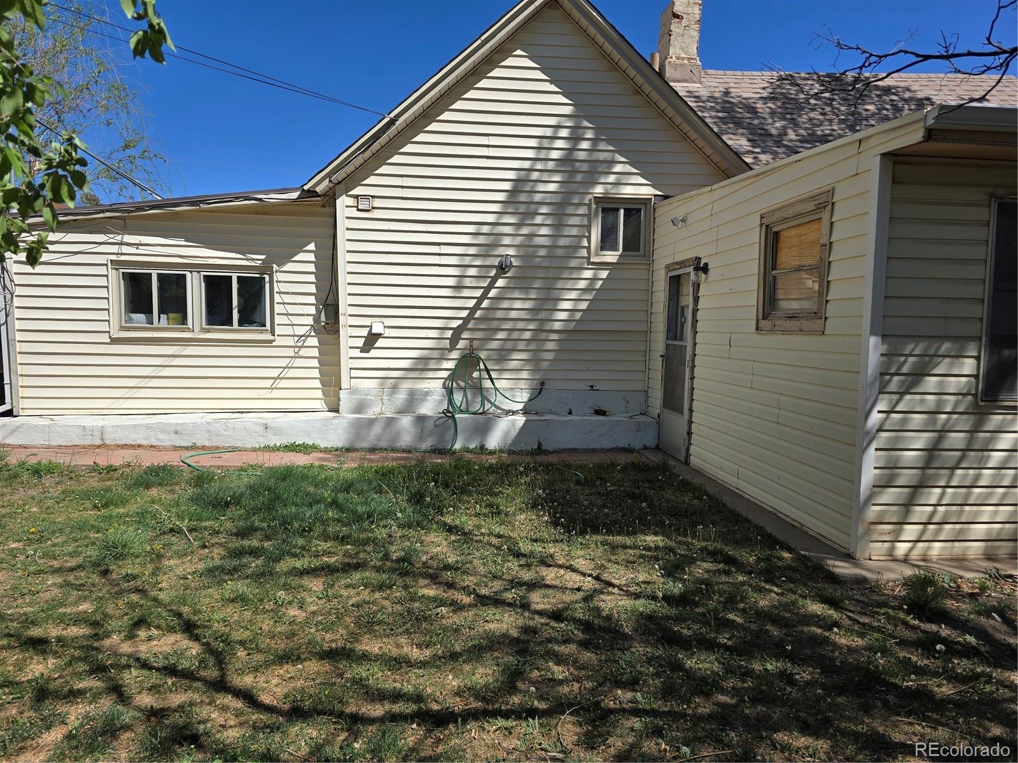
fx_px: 676
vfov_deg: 58.9
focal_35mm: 23
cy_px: 382
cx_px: 509
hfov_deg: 73.9
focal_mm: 6.3
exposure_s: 1/914
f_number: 1.7
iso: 12
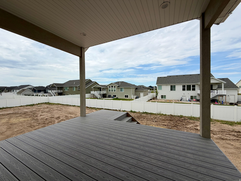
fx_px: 97
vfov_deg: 85.7
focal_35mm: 14
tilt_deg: -1.3
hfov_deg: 102.1
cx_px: 120
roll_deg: +0.6
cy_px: 90
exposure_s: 1/1235
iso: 20
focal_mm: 2.22
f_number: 2.2
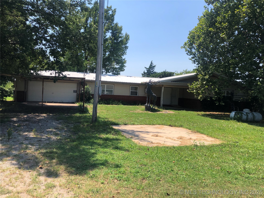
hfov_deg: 63.4
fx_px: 214
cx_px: 132
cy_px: 99
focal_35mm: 28
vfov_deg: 49.7
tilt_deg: +0.4
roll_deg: -3.4
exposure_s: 1/1389
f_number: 1.8
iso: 20
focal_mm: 3.99
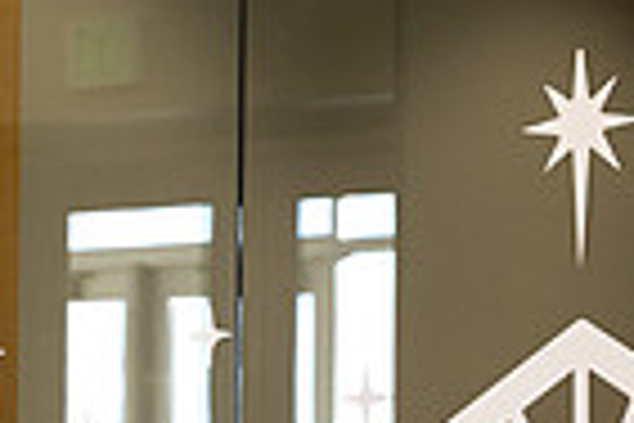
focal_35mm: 185
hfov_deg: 11.0
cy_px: 461
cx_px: 576
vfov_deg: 7.4
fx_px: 3258
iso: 1250
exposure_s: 1/320
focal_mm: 45
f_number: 4
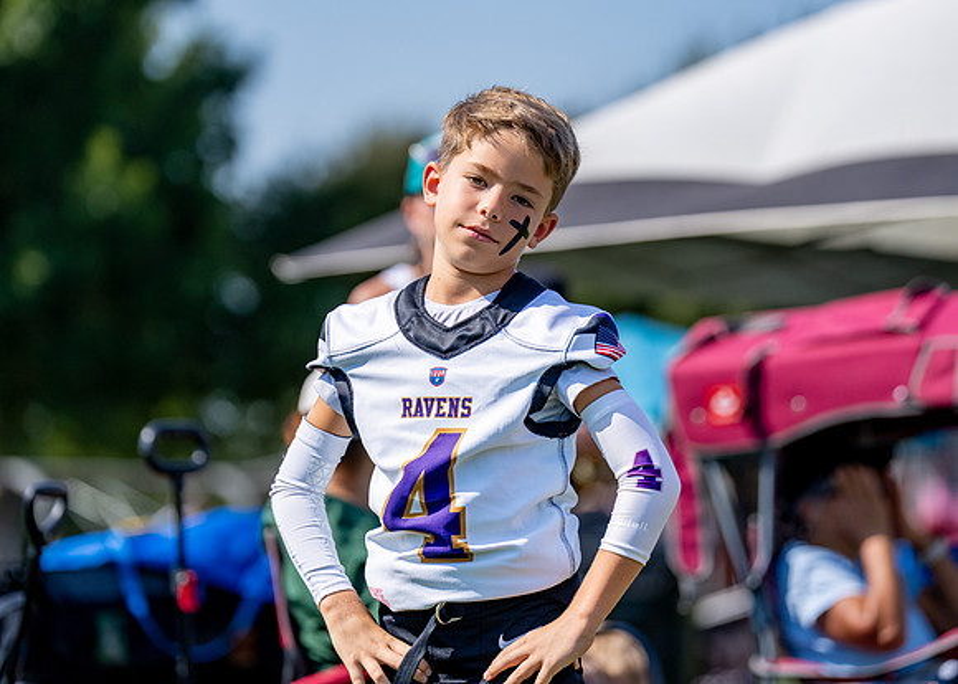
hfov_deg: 11.1
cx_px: 476
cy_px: 268
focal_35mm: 181
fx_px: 4916
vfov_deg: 8.0
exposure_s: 1/5000
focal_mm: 141
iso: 200
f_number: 2.8
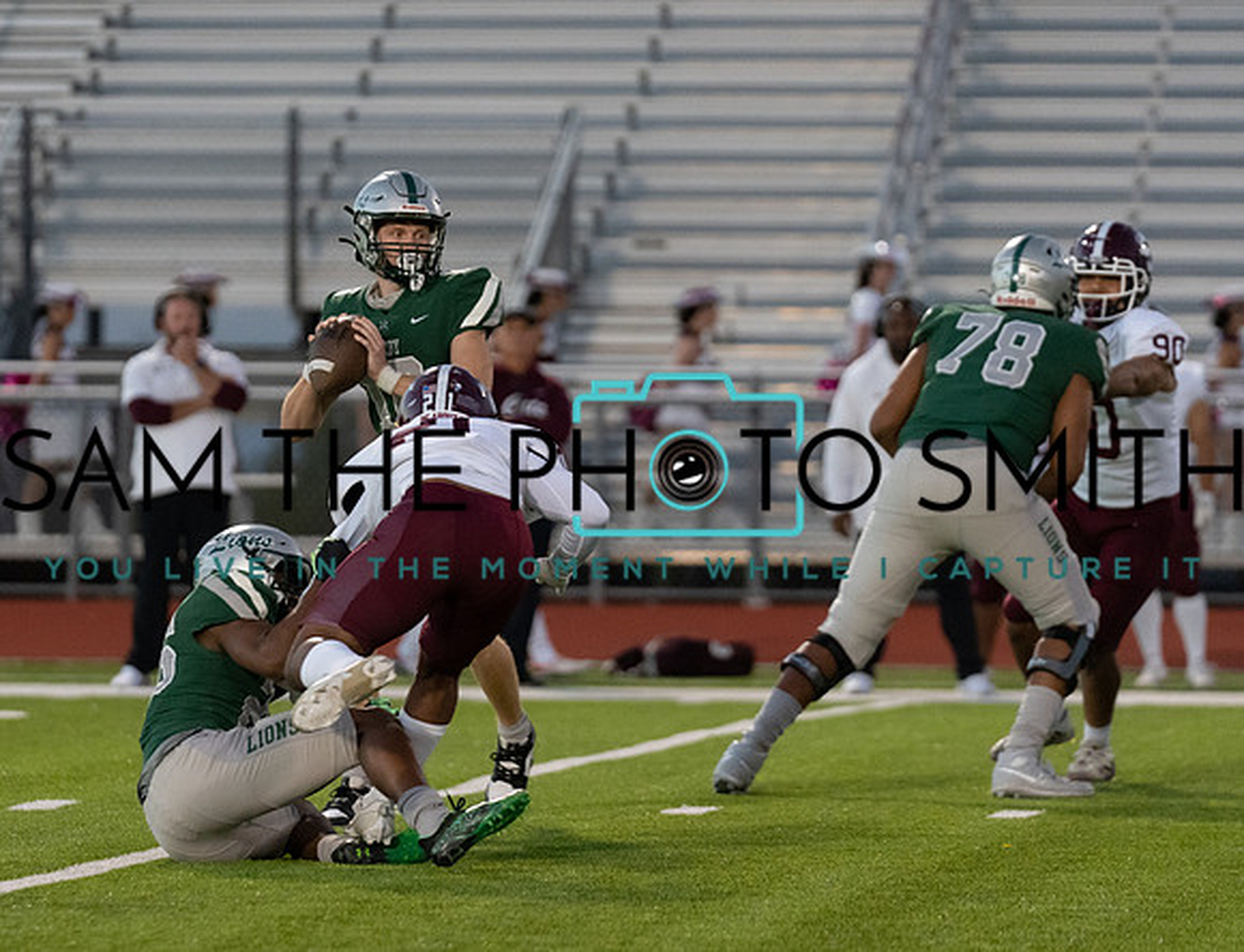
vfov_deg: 4.6
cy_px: 442
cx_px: 384
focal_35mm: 327
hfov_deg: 6.0
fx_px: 11848
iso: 3200
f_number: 3.2
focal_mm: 200
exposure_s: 1/1250
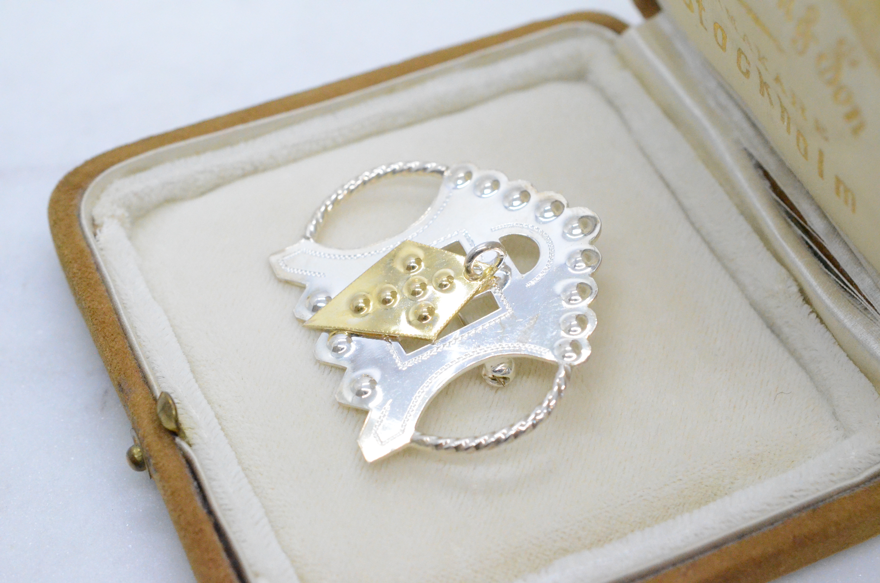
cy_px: 292
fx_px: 1464
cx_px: 440
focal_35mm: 60
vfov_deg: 22.5
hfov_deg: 33.5
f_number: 8
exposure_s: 1/1600
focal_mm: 40
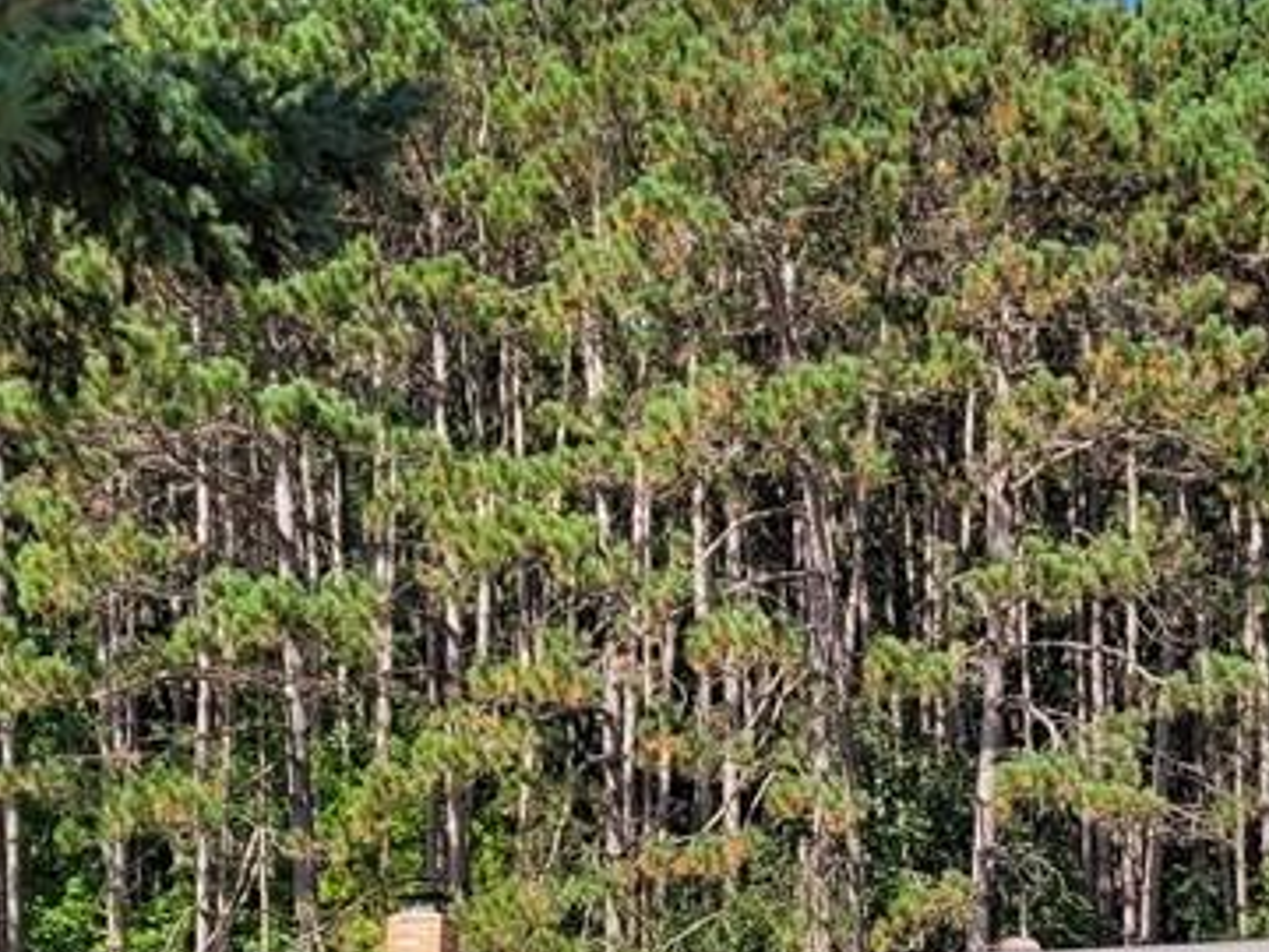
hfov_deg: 26.2
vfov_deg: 19.0
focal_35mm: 74
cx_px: 842
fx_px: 2713
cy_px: 1065
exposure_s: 1/1580
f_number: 1.8
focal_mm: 5.4
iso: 40
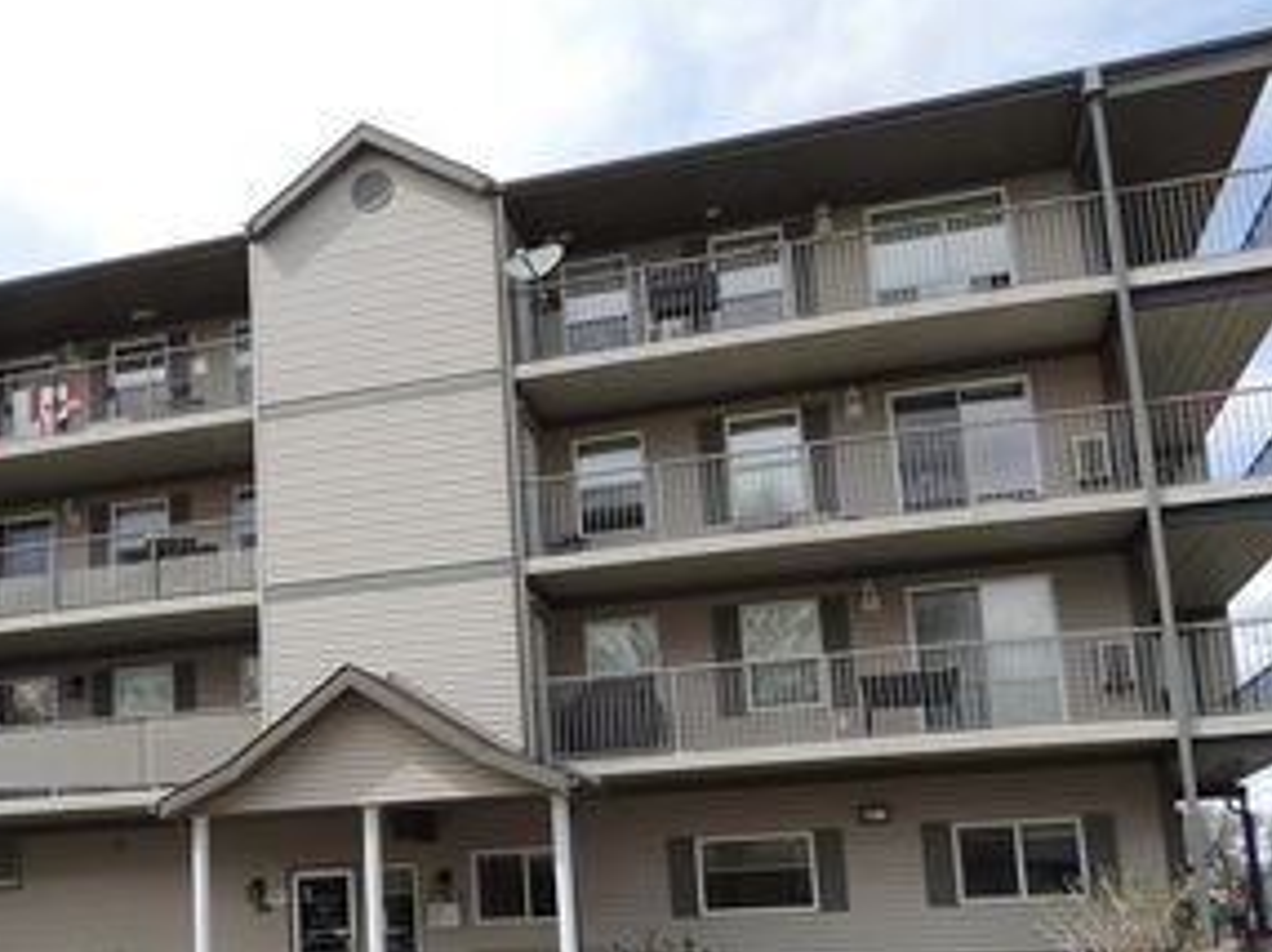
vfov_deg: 33.9
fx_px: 1542
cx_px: 325
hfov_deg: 43.5
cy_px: 656
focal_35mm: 42
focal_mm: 4.3
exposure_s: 1/1000
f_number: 3
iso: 100
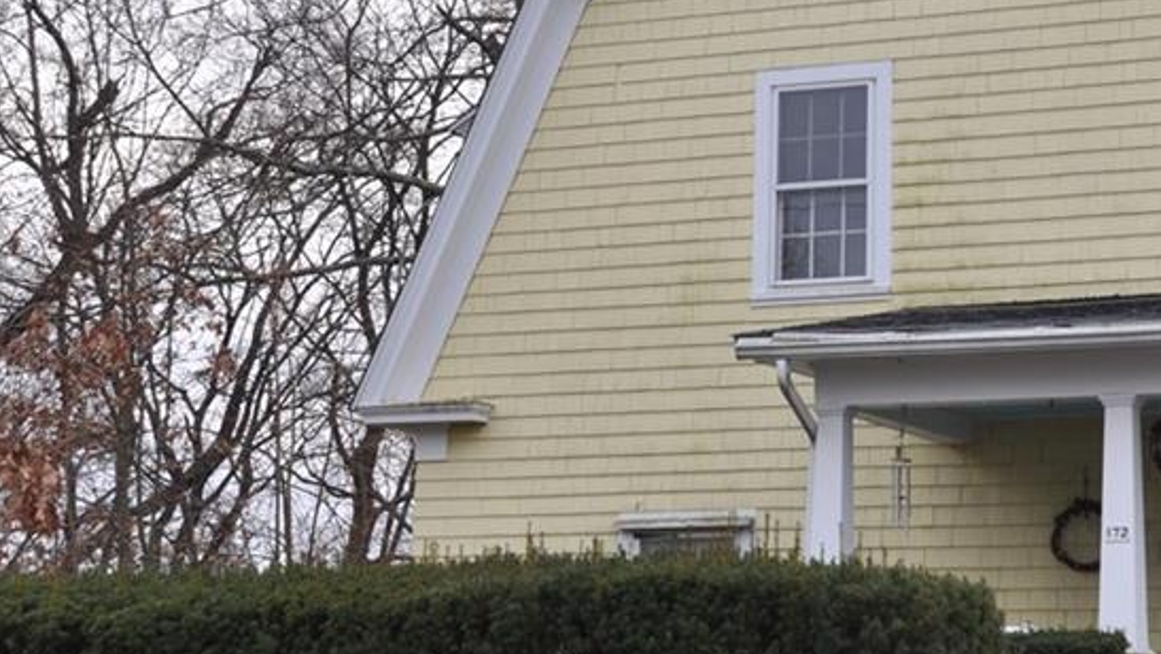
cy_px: 266
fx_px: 2801
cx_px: 932
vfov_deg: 13.3
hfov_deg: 23.1
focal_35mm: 91
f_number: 6.3
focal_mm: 31
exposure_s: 1/160
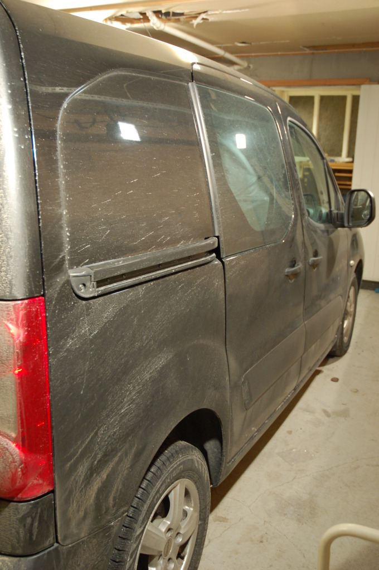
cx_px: 190
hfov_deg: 36.8
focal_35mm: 36
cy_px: 285
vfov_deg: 53.2
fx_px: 570
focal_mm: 24
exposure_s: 1/30
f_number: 3.8
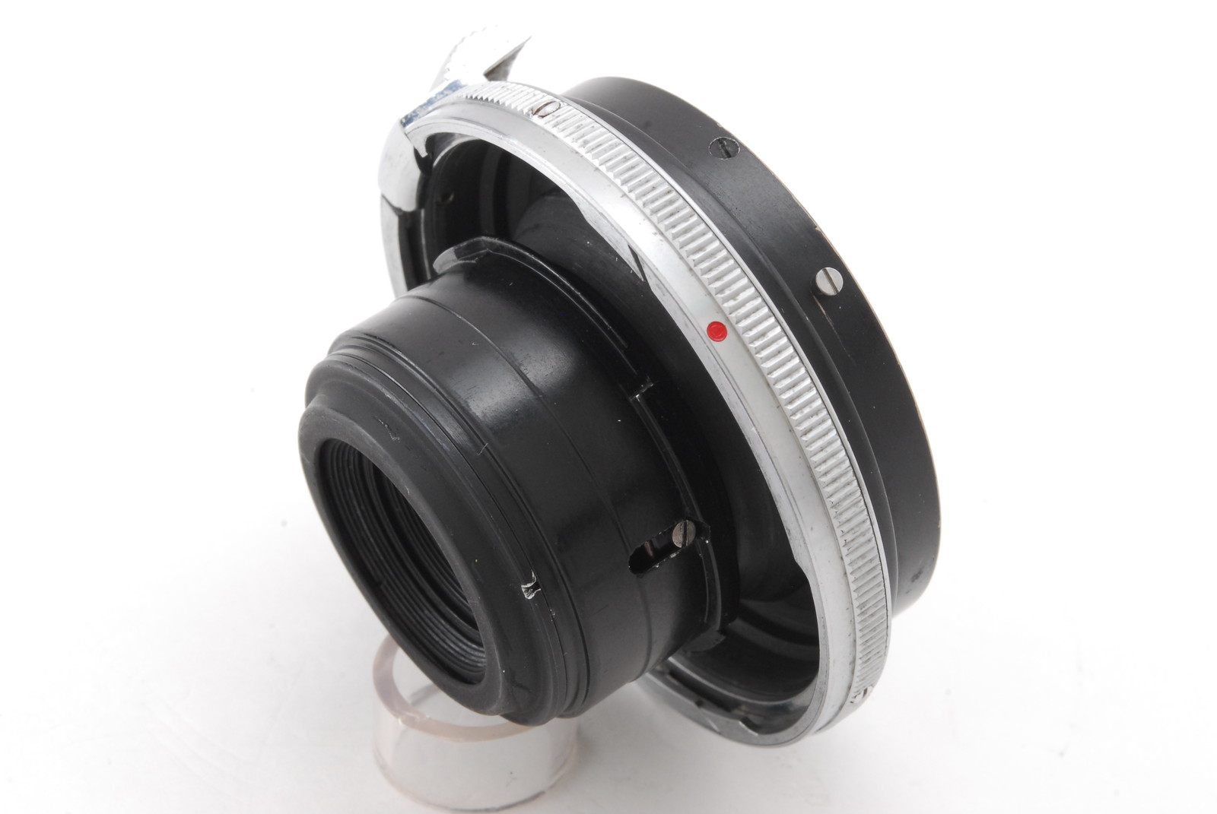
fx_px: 2792
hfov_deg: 24.6
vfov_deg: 16.6
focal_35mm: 82
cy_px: 407
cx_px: 608
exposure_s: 1/100
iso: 400
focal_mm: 55
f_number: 20
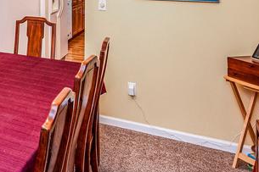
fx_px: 338
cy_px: -23
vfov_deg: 26.1
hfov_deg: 34.6
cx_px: -42
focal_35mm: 47
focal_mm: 14
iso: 640
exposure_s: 1/60
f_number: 4
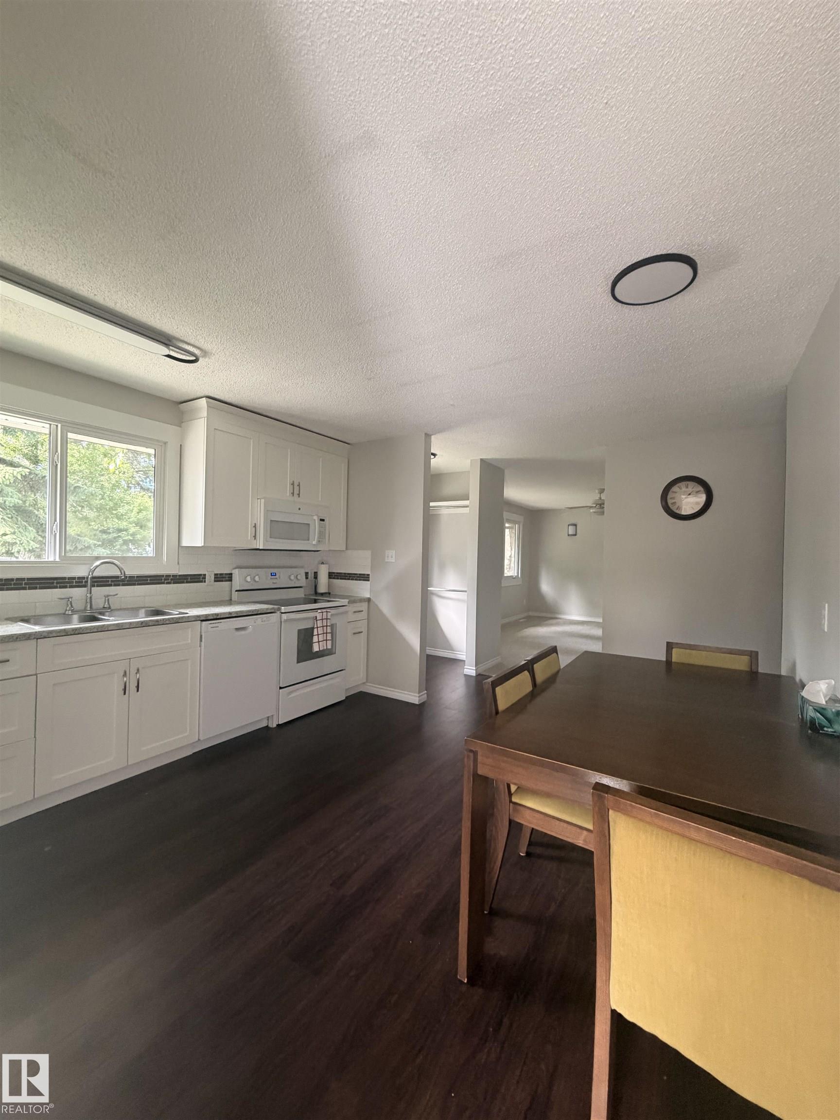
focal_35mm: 14
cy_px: 560
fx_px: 453
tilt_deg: +0.9
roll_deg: -1.3
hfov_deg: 85.7
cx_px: 420
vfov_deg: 102.1
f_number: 2.2
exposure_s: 1/60
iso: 400
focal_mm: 2.22
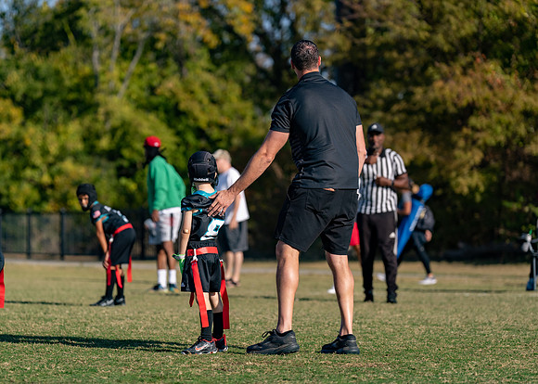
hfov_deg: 12.5
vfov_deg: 9.0
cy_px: 211
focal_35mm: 161
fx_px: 2452
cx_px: 232
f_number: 2.8
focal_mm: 134
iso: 100
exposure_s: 1/2500
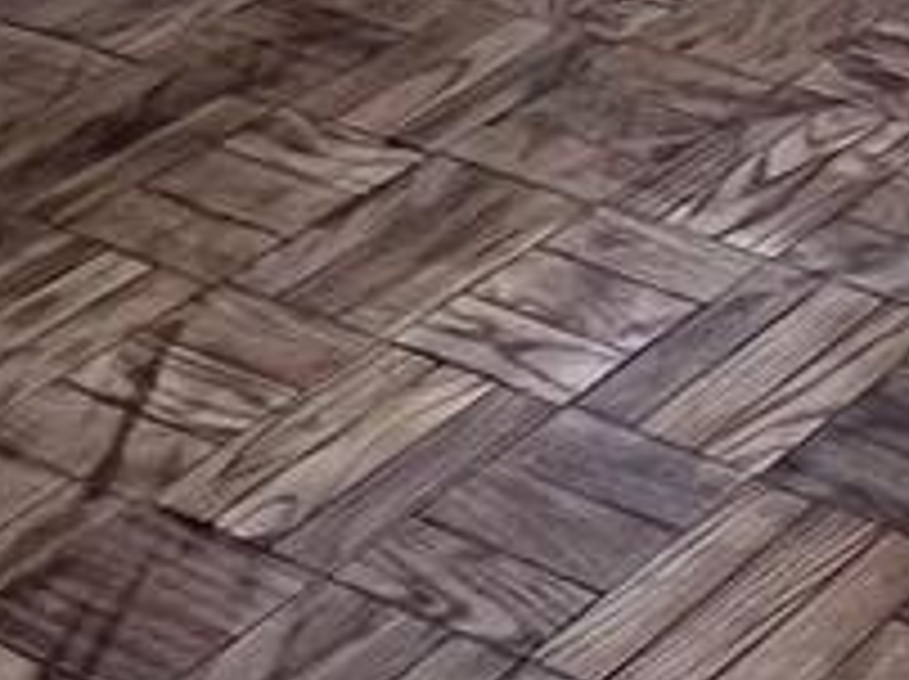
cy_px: -779
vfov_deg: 12.3
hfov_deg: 14.6
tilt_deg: -16.6
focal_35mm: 103
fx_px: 2702
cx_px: 1989
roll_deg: +1.0
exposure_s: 1/121
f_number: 1.8
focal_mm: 1.57
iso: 32
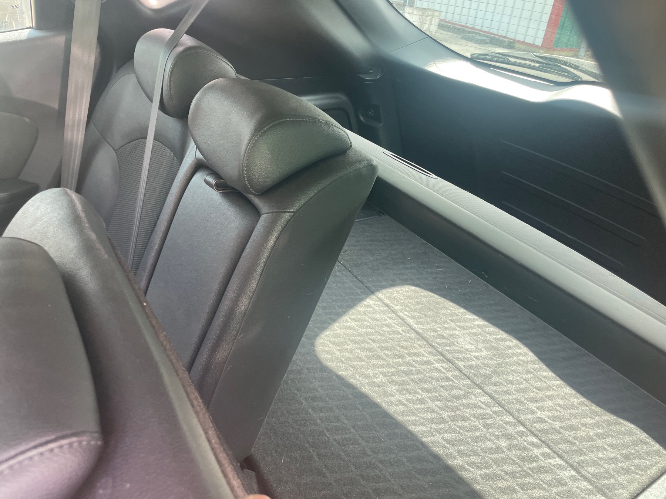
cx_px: 333
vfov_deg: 53.1
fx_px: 500
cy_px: 250
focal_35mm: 26
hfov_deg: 67.3
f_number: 1.6
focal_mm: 4.2
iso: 50
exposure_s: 1/121
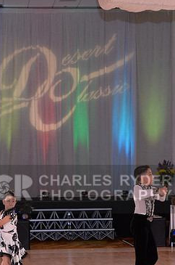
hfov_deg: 8.2
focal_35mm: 167
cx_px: 84
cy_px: 189
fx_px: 1222
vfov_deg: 12.3
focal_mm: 105
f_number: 5.6
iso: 2000
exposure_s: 1/250
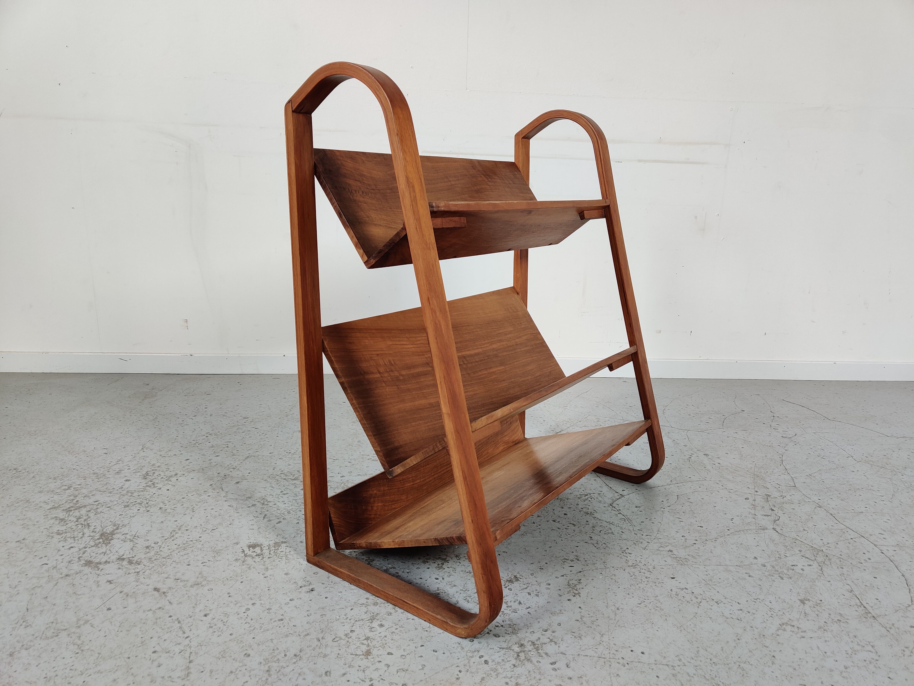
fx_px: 713
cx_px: 457
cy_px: 343
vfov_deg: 51.4
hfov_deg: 65.3
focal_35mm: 27
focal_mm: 4.75
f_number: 1.65
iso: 160
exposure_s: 1/100
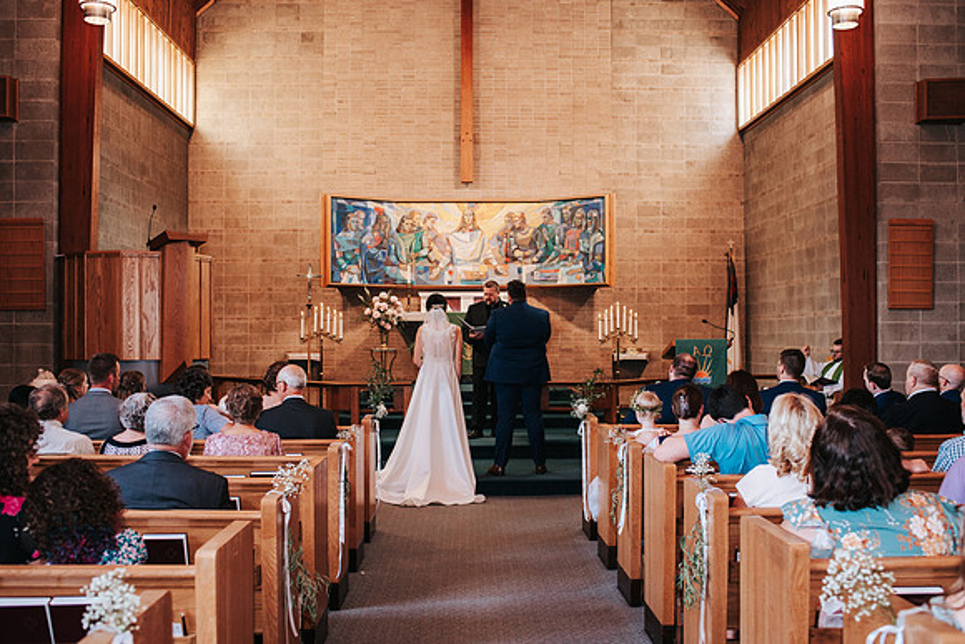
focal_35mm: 37
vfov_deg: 36.4
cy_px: 331
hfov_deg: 52.5
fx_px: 979
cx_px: 485
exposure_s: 1/125
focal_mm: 35
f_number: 3.2
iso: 720
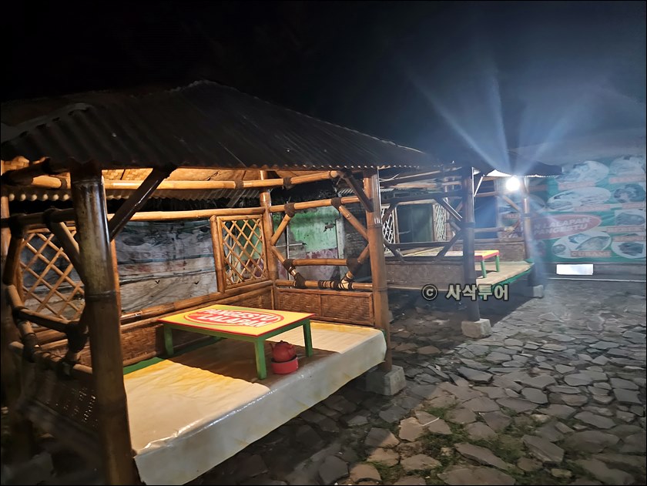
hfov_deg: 73.9
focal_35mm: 23
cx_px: 324
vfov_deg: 58.9
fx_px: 430
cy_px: 243
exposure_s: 1/24
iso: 1250
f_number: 1.7
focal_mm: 6.3
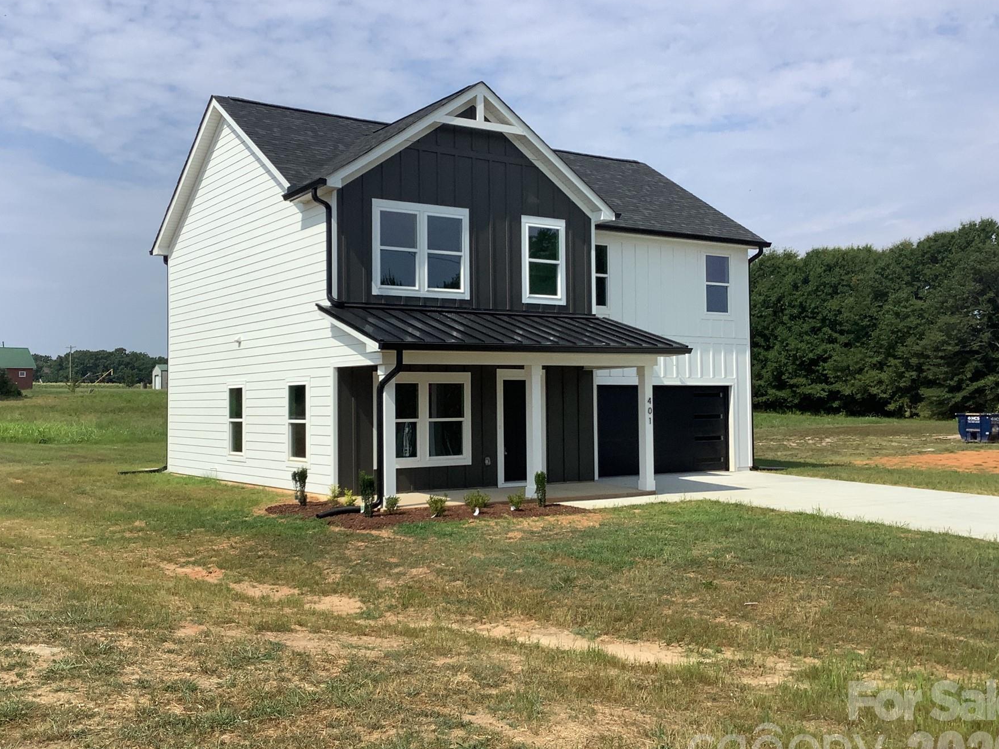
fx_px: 1039
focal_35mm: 36
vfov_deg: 39.6
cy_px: 357
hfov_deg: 51.3
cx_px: 449
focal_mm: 3.3
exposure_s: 1/2203
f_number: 2.4
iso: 25
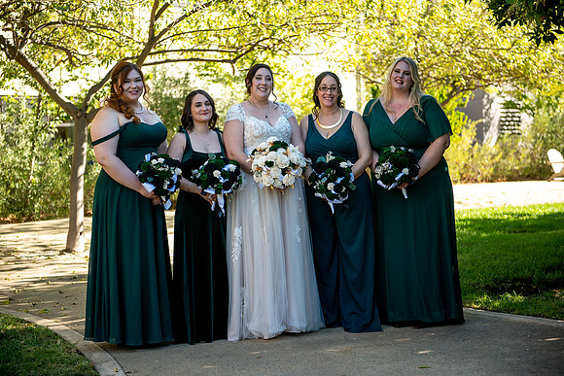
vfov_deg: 19.5
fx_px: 1097
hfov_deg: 28.8
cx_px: 282
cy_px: 188
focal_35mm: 70
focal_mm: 70
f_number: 2.8
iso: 400
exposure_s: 1/1000
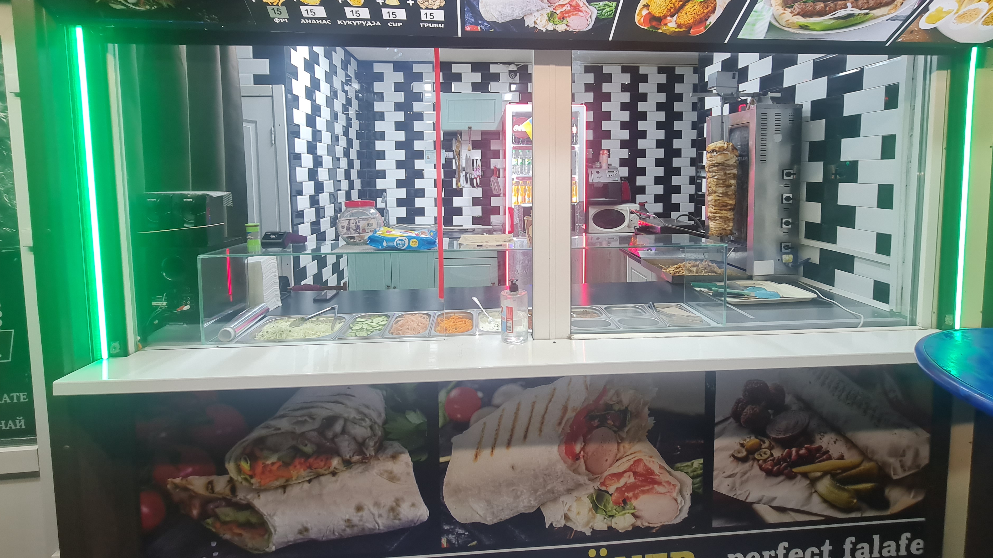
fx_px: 395
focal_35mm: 15
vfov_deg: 69.4
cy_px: 208
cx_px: 506
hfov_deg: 103.0
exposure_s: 1/50
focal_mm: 2.2
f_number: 2.2
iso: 125
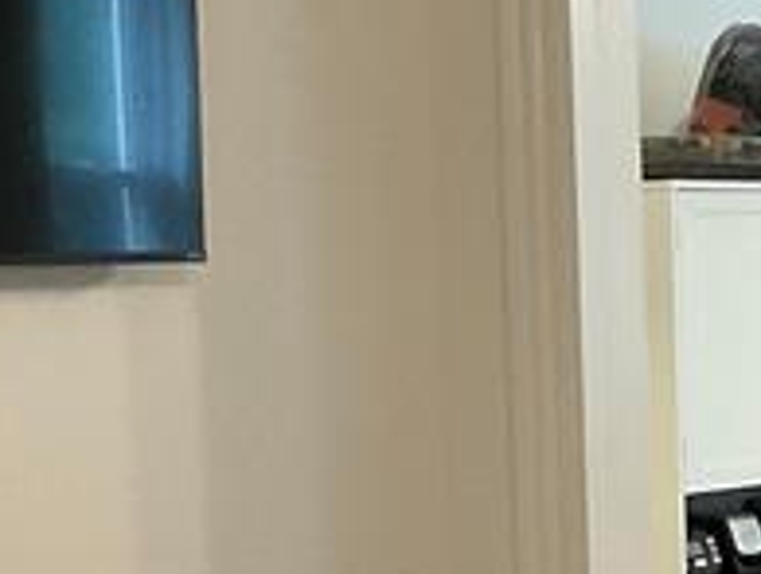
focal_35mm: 152
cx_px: 898
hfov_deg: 12.7
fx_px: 3348
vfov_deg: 9.7
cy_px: 594
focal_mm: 3
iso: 160
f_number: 1.8
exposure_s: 1/60
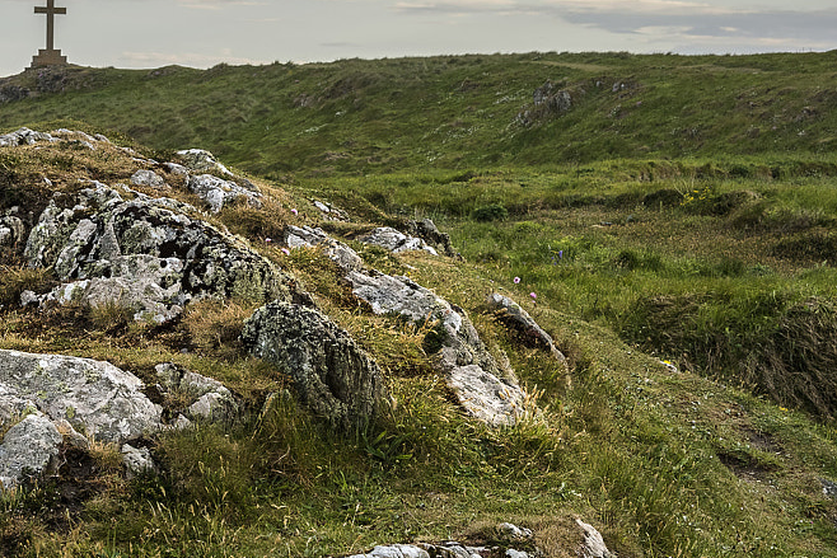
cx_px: 102
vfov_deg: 9.6
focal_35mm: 141
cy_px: -67
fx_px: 3279
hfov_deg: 14.4
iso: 100
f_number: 16
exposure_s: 1/60
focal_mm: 58
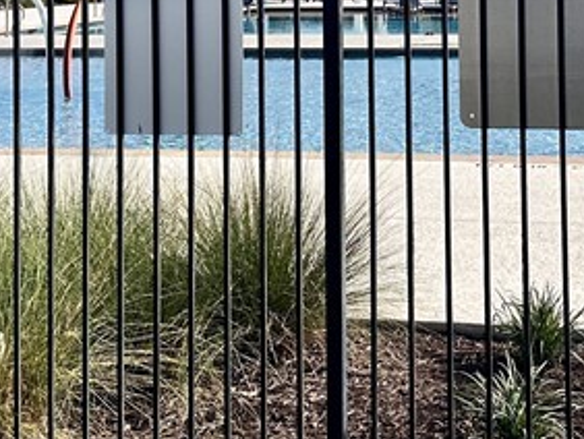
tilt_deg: +1.3
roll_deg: +1.3
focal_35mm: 87
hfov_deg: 22.4
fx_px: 1469
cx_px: 398
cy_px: -72
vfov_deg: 16.4
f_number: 1.78
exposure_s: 1/8929
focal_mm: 6.86
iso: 80
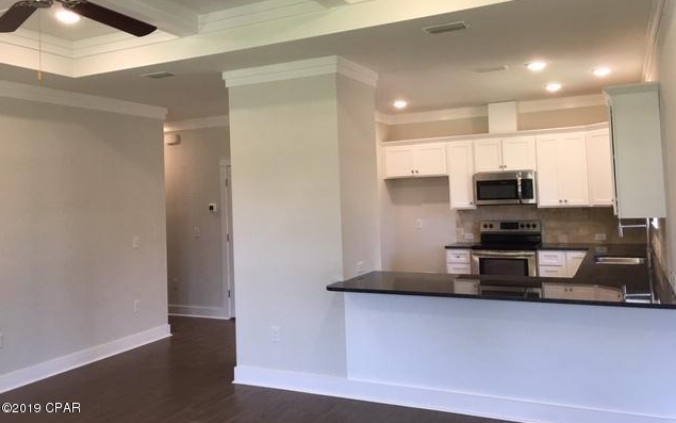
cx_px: 336
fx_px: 571
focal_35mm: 31
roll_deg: +1.7
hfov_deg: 61.2
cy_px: 174
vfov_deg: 40.5
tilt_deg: +3.3
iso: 32
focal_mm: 4.15
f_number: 2.2
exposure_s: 1/30
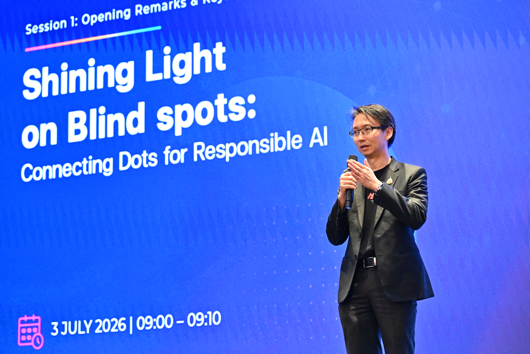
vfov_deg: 13.0
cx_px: 265
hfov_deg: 19.5
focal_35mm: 105
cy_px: 177
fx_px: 1546
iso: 6400
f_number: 3.2
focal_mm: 105
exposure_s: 1/250
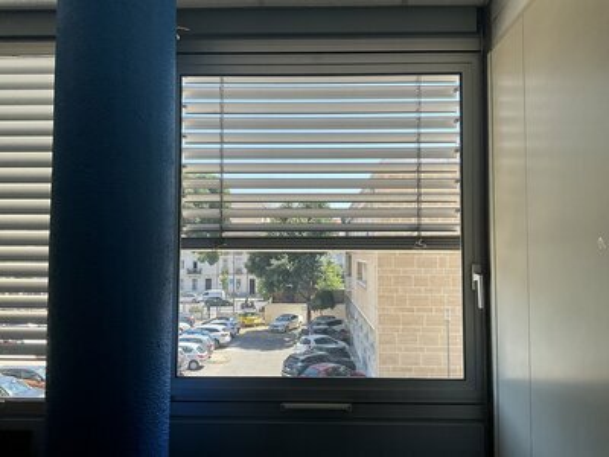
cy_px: 228
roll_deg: +0.2
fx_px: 510
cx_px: 304
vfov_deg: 48.2
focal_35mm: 29
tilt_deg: +3.4
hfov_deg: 61.7
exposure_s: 1/316
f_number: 1.8
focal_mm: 3
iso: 25
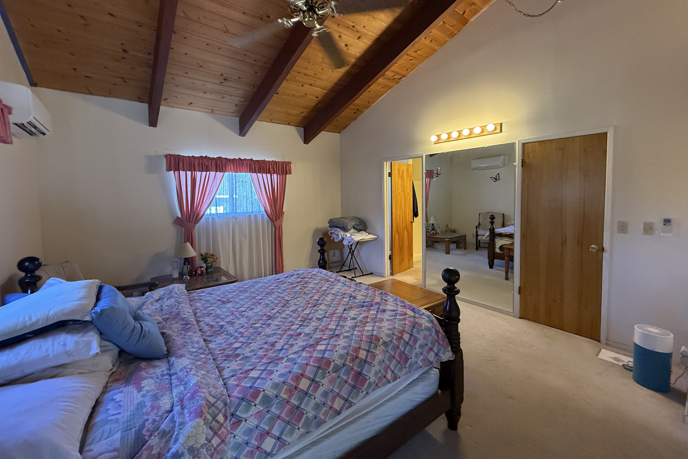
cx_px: 340
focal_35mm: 15
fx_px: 287
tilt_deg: -2.8
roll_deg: +0.8
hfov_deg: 100.4
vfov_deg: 77.1
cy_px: 208
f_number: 2.2
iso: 500
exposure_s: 1/120
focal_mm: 2.22
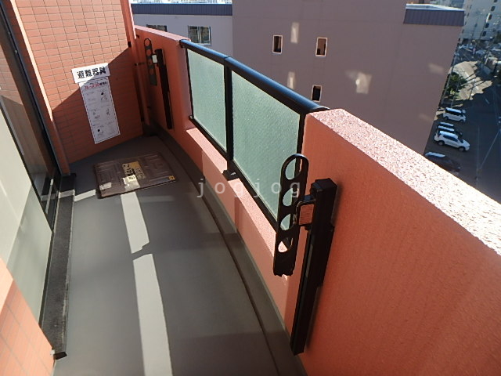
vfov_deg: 63.4
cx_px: 250
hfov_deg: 79.0
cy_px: 188
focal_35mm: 21
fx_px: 304
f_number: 3.5
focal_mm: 3.7
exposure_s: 1/640
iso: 125
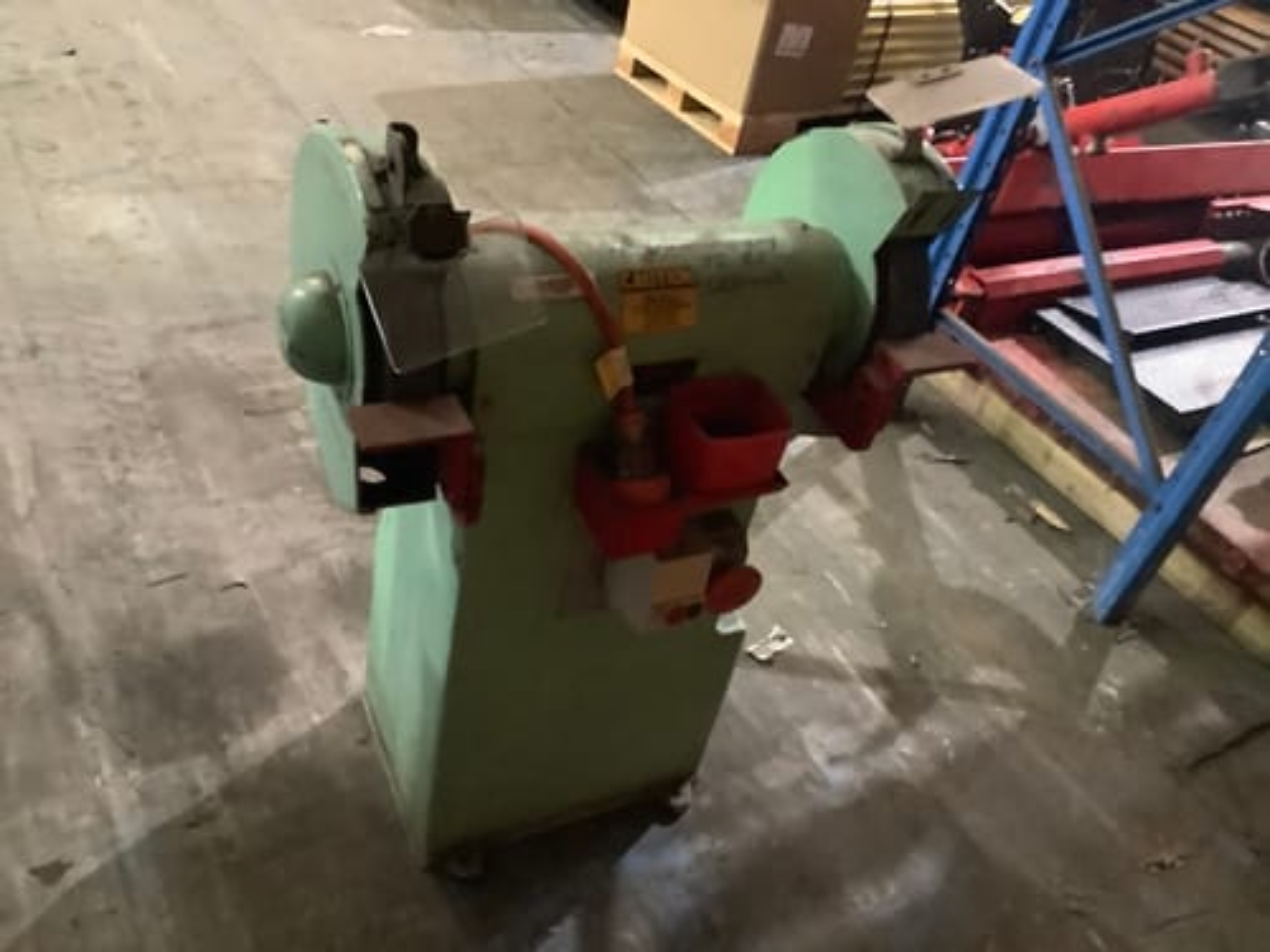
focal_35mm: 31
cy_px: 476
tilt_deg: -38.5
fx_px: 1137
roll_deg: -11.8
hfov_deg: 58.4
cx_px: 635
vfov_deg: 45.4
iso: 800
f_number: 2.4
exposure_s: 1/17
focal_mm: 3.3
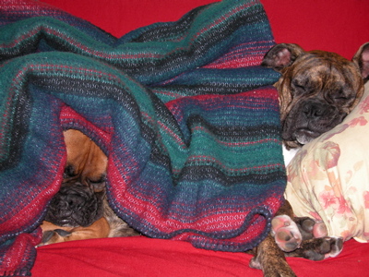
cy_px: 138
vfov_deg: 21.0
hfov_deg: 27.8
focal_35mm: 70
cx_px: 184
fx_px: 746
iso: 100
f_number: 3.3
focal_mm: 17.8
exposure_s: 1/125
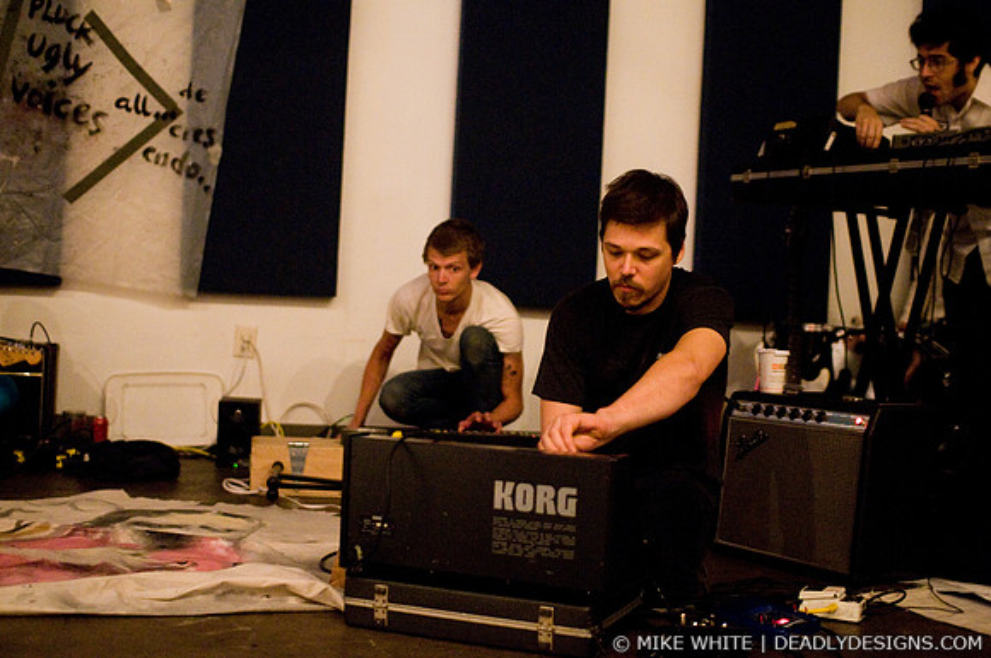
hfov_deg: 43.7
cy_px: 329
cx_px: 496
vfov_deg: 29.8
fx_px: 1237
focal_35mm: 45
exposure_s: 1/40
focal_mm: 30
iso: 1600
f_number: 1.4
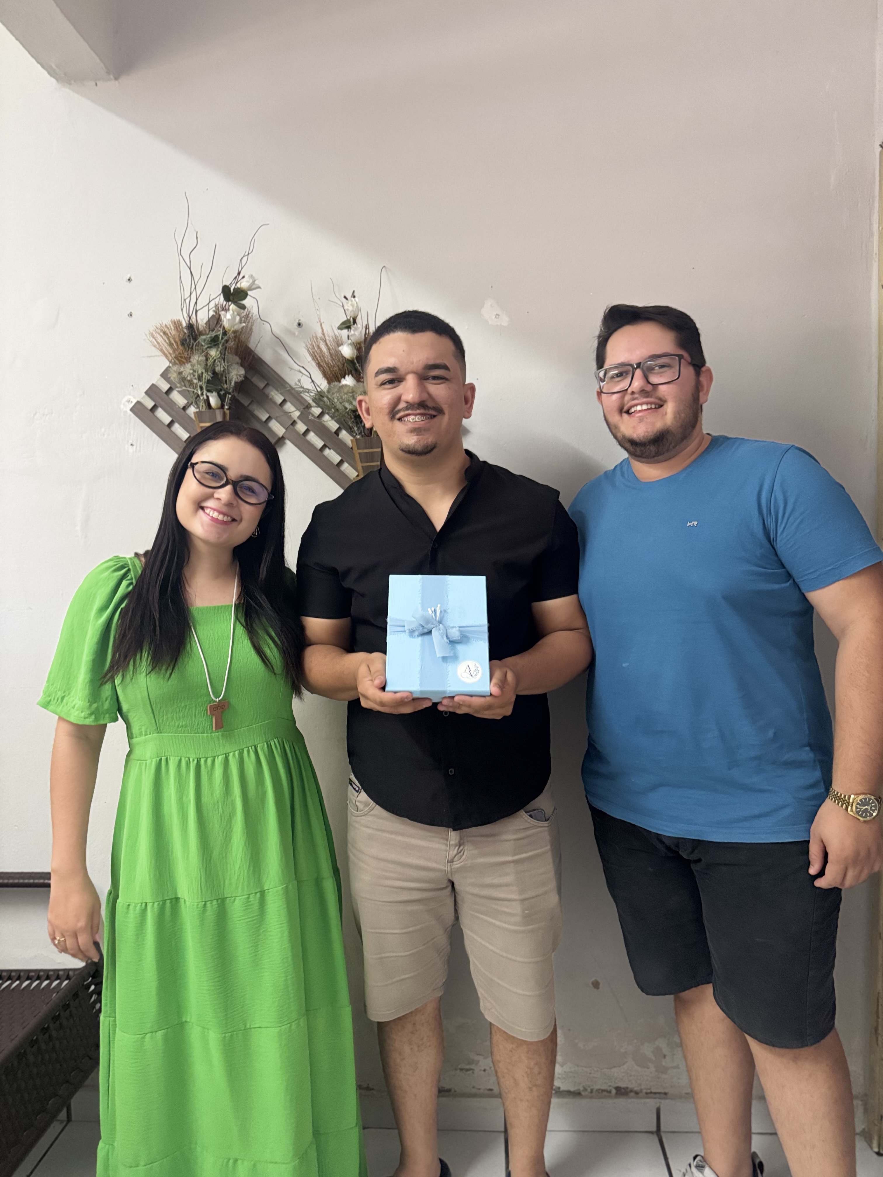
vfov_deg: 71.6
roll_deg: +1.0
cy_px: 588
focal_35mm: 24
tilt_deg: -3.7
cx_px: 442
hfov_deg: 56.8
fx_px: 816
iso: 800
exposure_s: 1/60
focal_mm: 6.76
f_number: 1.78
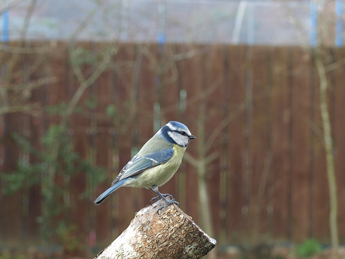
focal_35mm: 140
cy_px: 130
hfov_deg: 14.1
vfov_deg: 10.6
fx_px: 1395
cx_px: 172
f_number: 10
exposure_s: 1/30
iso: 200
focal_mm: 70
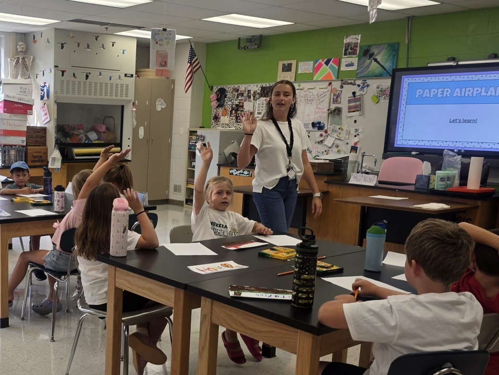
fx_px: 360
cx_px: 259
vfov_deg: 54.9
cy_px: 199
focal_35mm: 25
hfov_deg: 69.4
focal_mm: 6.3
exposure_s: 1/120
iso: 50
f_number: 1.7
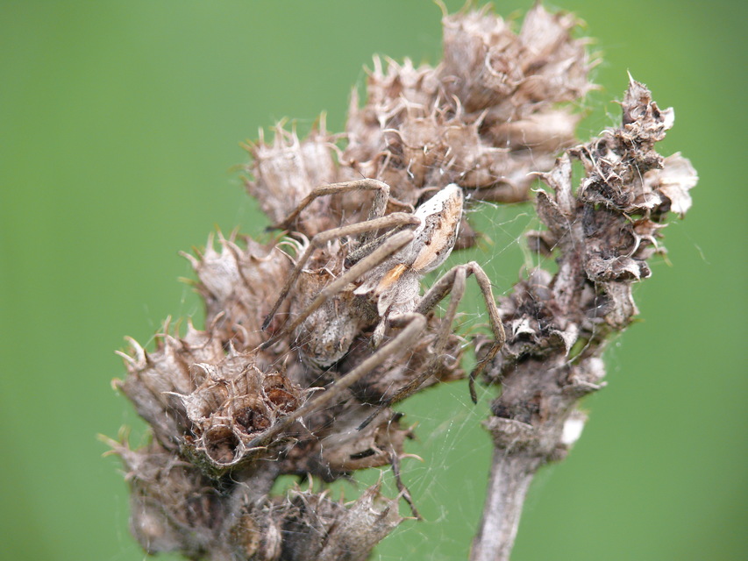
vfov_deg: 5.4
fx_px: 5900
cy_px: 280
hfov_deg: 7.3
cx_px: 374
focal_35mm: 273
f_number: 4
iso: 100
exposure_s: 1/200
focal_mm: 57.7
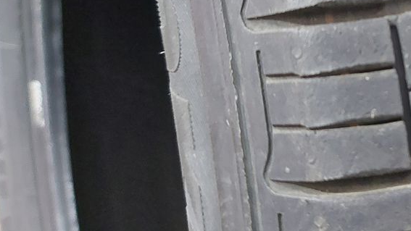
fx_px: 698
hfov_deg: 29.0
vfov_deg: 18.4
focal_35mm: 64
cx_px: 477
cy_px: 9
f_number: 1.8
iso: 400
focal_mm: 5.23
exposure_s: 1/25
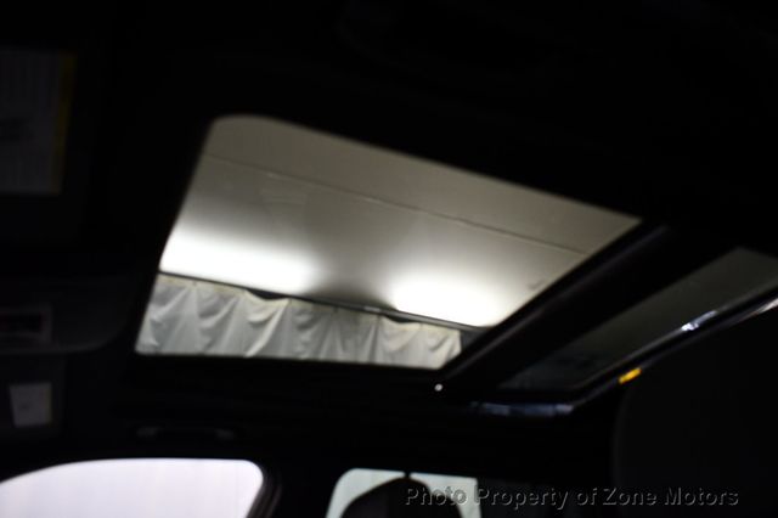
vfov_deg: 42.3
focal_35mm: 31
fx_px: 670
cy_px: 259
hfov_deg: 60.3
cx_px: 389
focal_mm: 21
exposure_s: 1/125
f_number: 3.8
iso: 1000
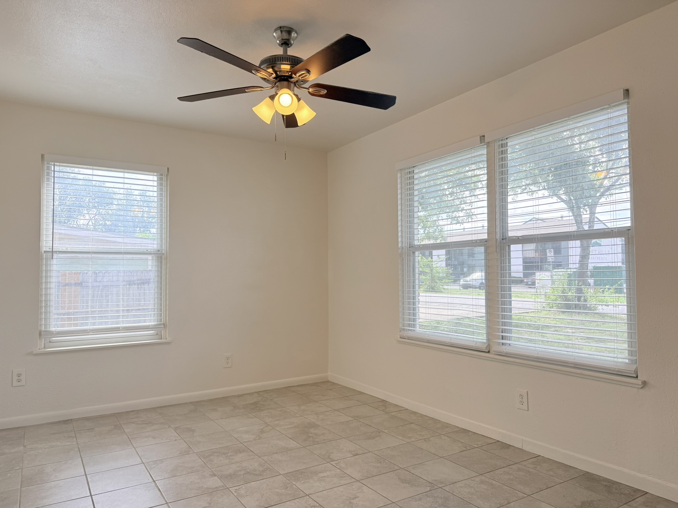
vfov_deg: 56.8
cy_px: 254
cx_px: 339
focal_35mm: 24
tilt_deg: +1.9
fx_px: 470
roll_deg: +0.5
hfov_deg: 71.6
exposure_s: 1/772
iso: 100
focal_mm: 6.76
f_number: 1.78
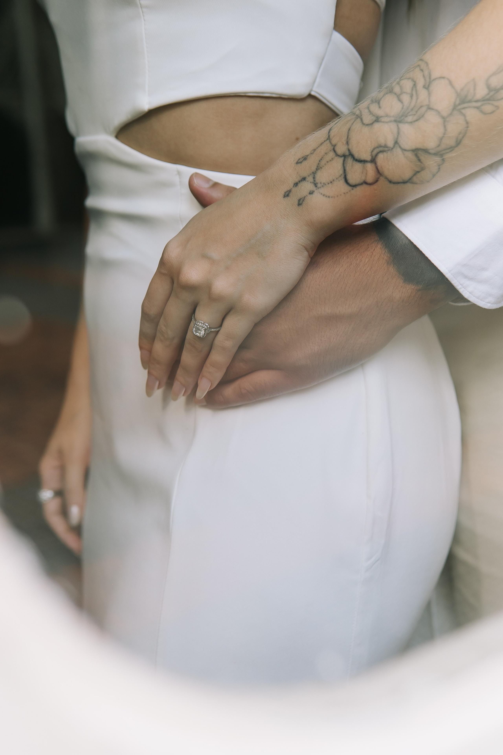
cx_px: 252
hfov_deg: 29.9
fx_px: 943
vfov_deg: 43.6
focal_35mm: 45
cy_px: 378
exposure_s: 1/200
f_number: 2.5
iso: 160
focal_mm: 30
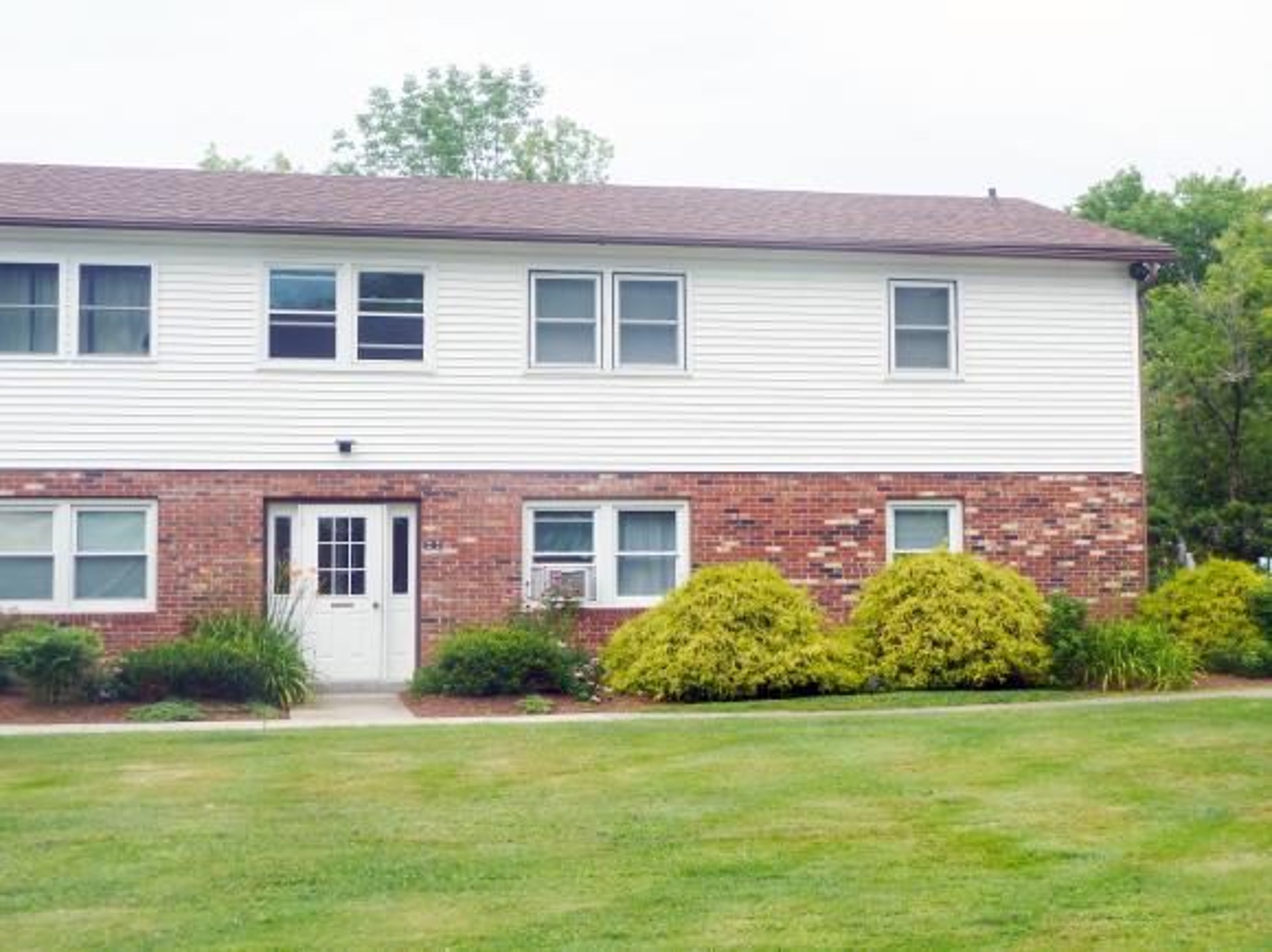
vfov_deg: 30.2
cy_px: 476
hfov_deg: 39.7
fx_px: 1762
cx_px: 636
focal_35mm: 48
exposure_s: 1/400
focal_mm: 7.9
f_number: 4
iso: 80
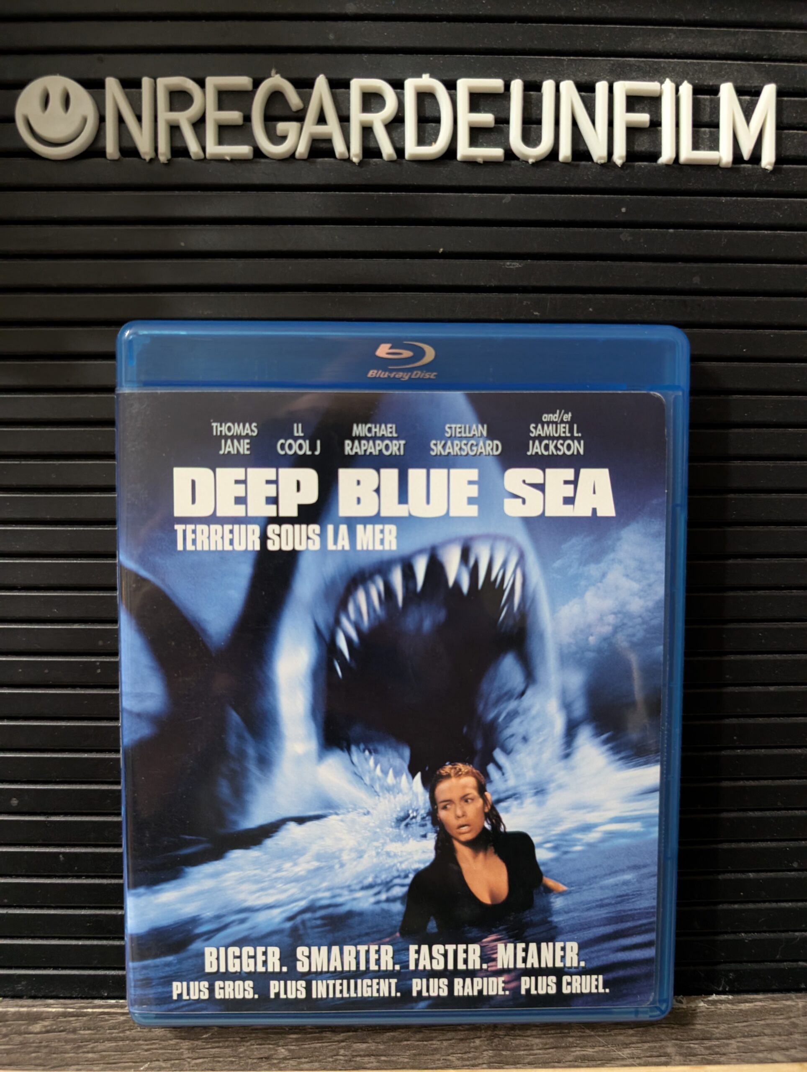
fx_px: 744
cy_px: 536
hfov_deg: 56.9
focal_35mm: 24
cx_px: 404
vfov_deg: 71.5
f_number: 1.68
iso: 1451
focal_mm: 6.9
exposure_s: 1/120
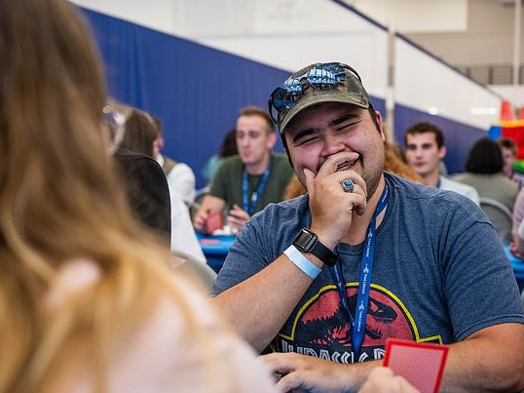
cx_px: 275
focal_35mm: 59
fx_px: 893
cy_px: 196
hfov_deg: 32.7
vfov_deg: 24.8
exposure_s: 1/250
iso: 2500
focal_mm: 53
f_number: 4
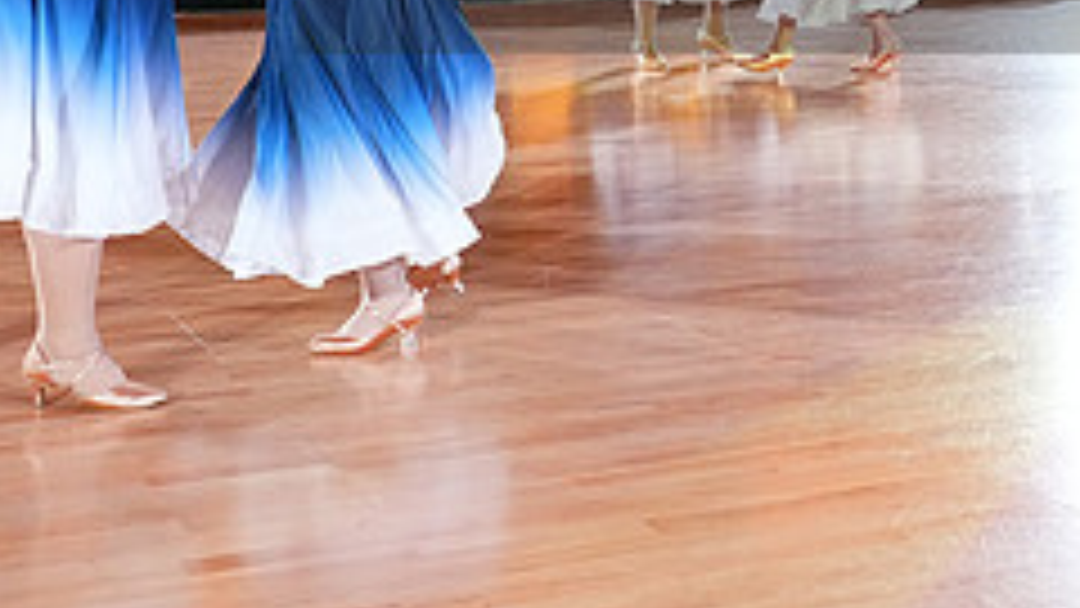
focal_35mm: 76
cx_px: 788
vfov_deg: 15.5
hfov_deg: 27.5
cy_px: -65
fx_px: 2176
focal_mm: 30
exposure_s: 1/400
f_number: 4.5
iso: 5000
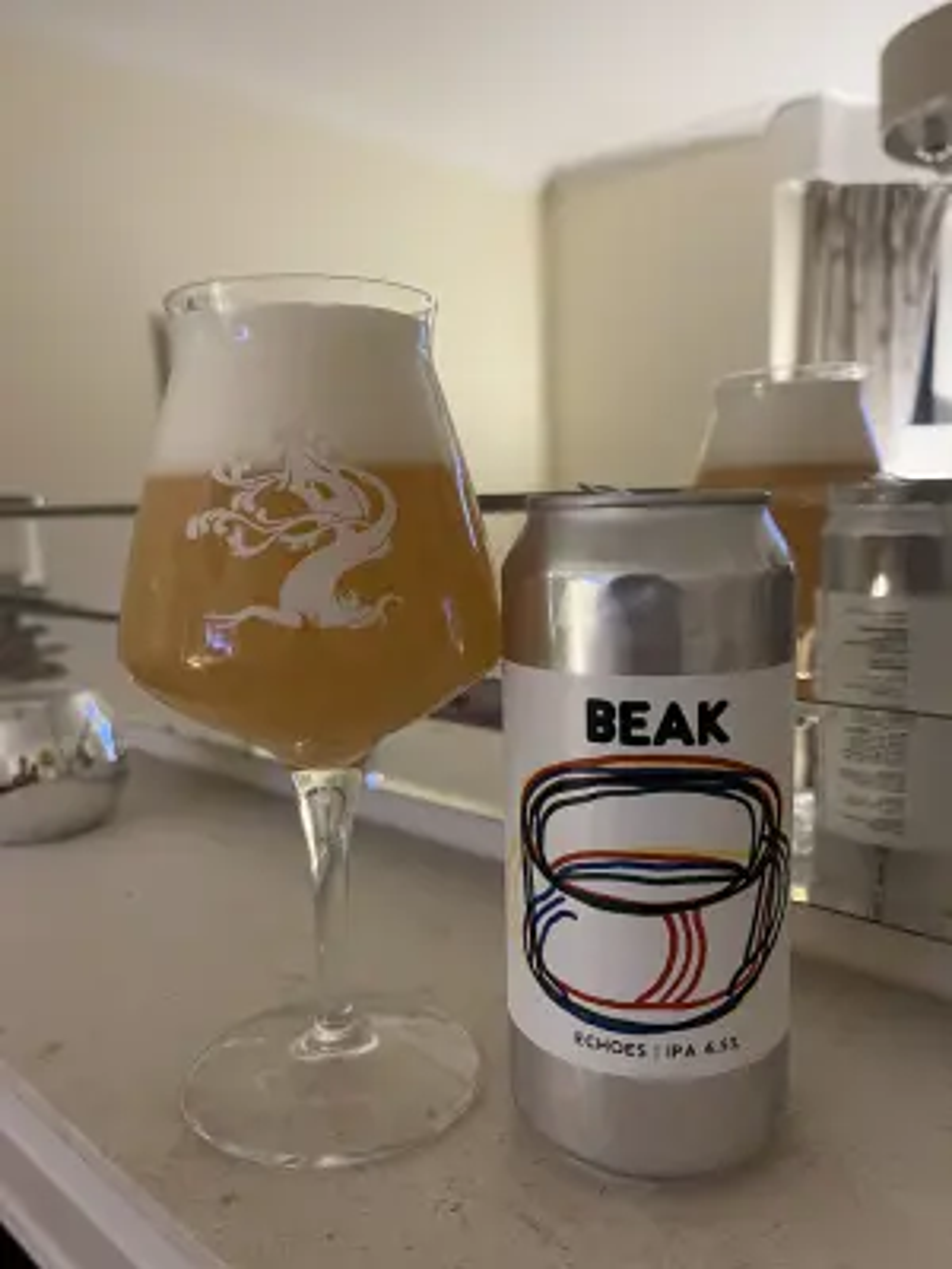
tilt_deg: -9.5
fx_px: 953
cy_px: 634
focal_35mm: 26
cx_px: 476
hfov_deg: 53.1
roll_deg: +1.8
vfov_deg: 67.3
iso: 500
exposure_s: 1/33
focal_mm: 5.1
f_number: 1.6
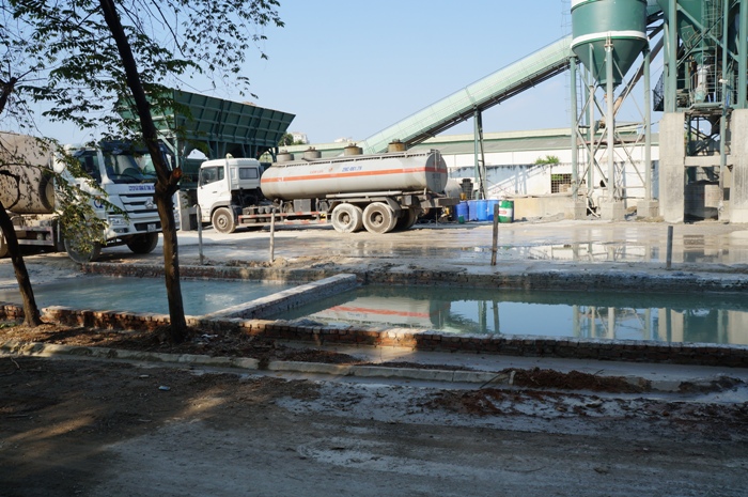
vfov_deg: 45.6
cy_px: 248
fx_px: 591
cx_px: 374
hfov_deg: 64.6
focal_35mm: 28
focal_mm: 19
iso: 200
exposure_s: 1/160
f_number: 13
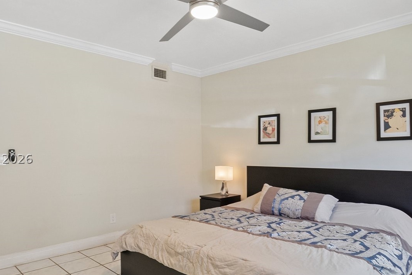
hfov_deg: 73.5
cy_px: 158
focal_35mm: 24
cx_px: 185
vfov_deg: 52.9
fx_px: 275
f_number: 8
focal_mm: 10
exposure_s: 1/15
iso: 1250
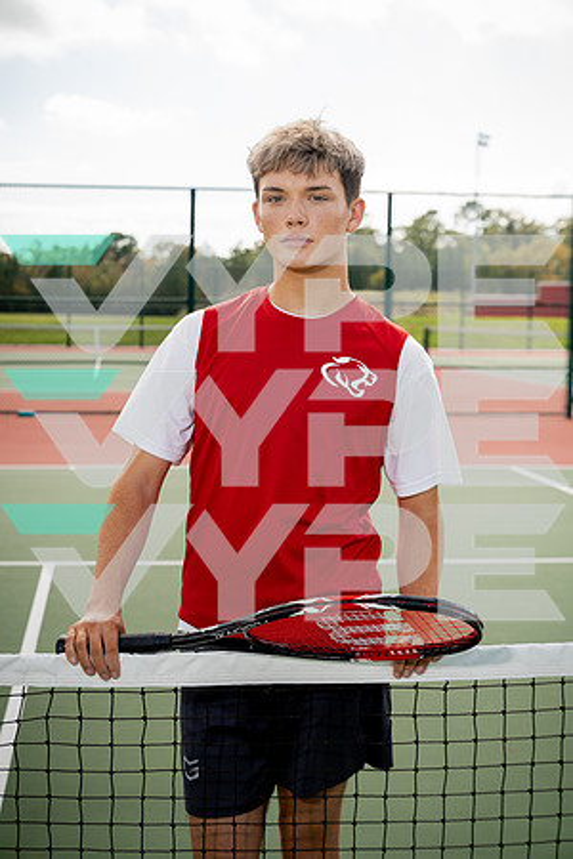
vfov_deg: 31.4
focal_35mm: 64
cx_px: 286
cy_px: 430
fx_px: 1528
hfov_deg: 21.2
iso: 100
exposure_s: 1/250
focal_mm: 64
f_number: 5.6
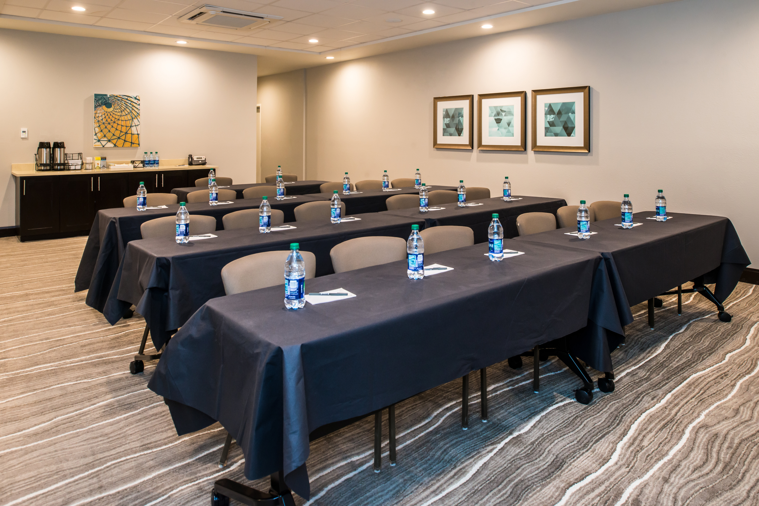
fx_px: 506
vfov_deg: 53.2
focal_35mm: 24
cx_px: 380
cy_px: 253
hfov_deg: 73.7
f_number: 9.5
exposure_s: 1/8
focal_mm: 24
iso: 640
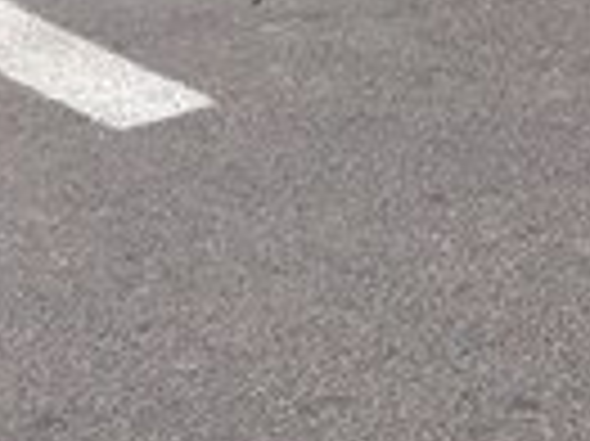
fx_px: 2316
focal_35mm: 136
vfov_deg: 10.3
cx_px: 1144
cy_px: -358
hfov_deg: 12.8
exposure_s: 1/1266
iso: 40
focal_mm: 3.71
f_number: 1.7
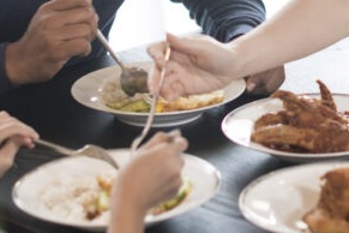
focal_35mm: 176
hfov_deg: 11.5
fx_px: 1706
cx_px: 362
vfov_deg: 7.7
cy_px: -58
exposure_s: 1/80
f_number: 2.2
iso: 250
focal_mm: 50
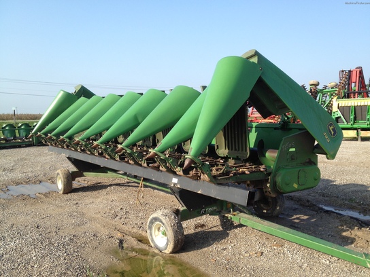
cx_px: 185
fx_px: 374
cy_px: 138
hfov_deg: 52.6
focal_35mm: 35
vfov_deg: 40.7
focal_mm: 4.28
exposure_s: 1/778
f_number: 2.4
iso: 64
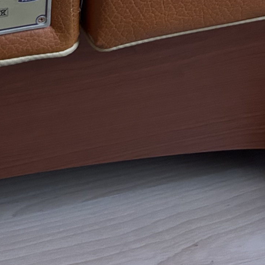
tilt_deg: -25.3
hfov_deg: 20.3
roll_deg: +0.2
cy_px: -181
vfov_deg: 18.0
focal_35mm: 81
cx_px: -32
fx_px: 702
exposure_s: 1/60
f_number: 1.5
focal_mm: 5.7
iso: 320
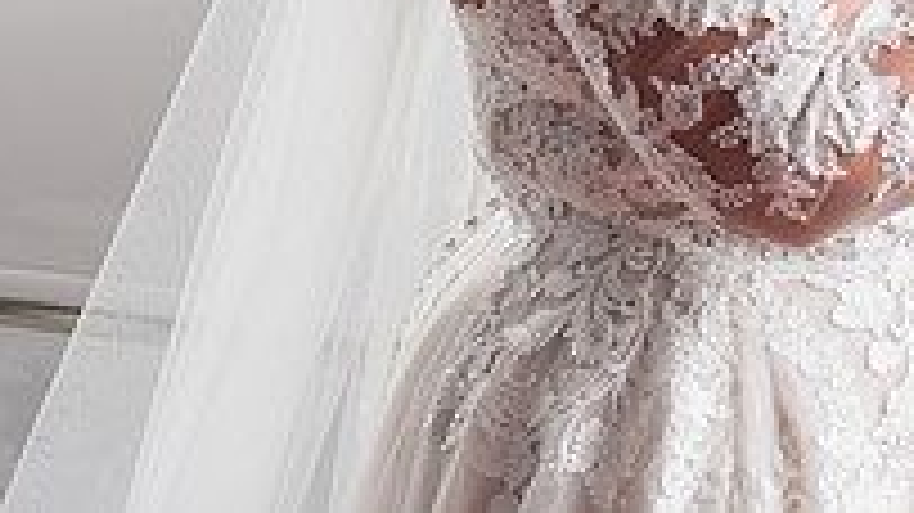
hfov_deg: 14.5
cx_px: 1072
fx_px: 3489
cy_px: -353
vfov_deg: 8.2
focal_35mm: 144
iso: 64
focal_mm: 48
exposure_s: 1/200
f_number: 2.8
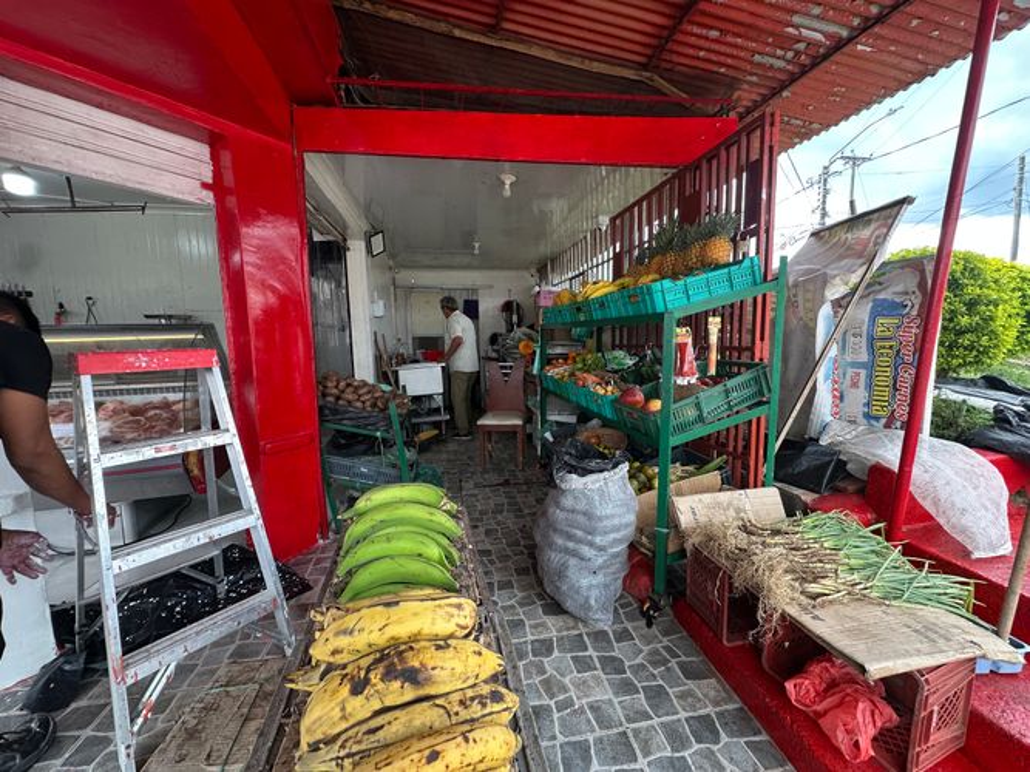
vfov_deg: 85.7
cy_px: 386
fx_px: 416
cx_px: 515
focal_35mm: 14
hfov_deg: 102.1
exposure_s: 1/99
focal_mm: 2.22
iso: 40
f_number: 2.2
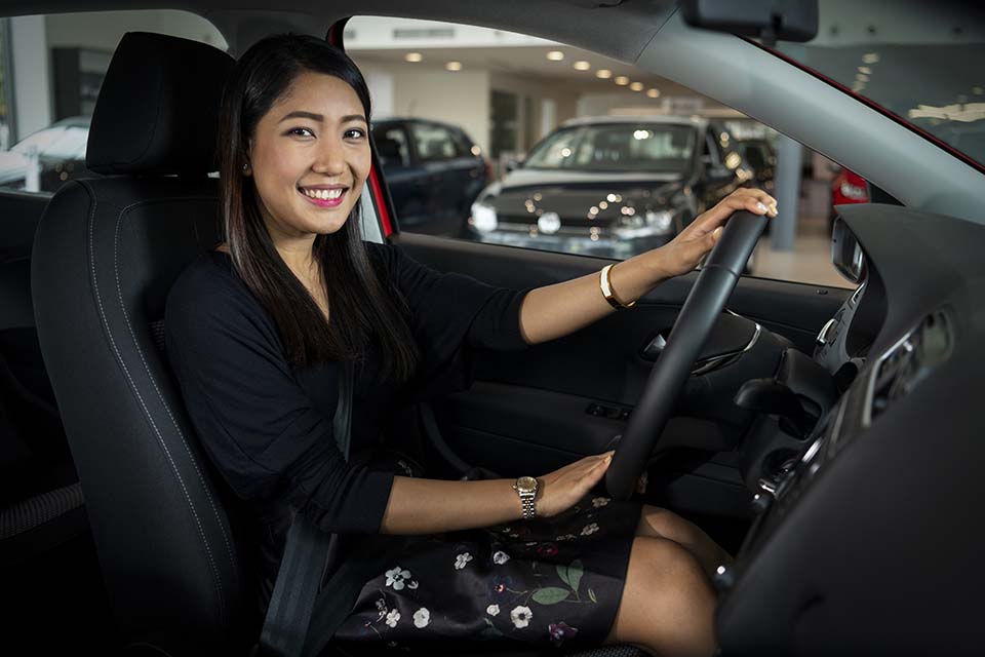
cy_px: 328
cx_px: 492
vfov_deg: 37.9
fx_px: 958
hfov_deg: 54.4
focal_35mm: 35
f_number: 2.8
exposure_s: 1/320
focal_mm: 35
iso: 400
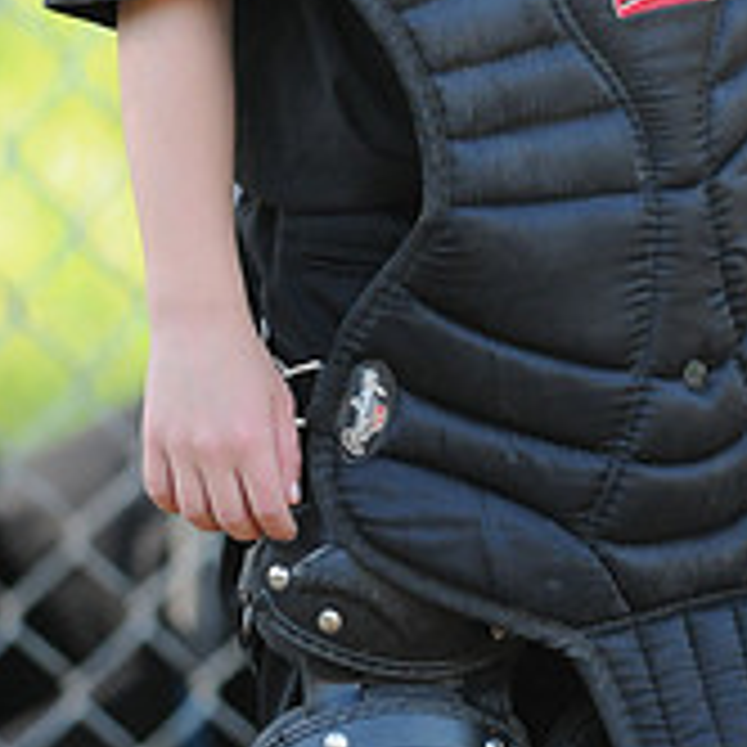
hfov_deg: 1.3
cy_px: -495
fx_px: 32520
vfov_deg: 1.3
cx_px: 700
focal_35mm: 1332
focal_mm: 300
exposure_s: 1/400
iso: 800
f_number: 4
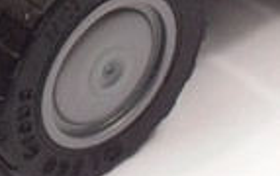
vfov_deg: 5.3
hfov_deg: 8.5
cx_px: 29
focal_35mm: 246
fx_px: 1881
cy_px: -109
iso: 80
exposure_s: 1/60
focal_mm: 6.61
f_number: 3.9
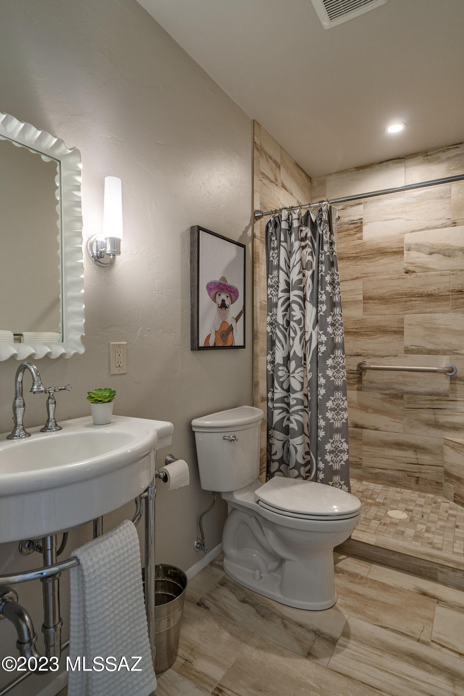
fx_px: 348
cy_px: 348
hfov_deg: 67.3
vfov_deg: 90.0
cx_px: 232
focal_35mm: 18
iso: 200
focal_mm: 18
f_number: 7.1
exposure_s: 1/80
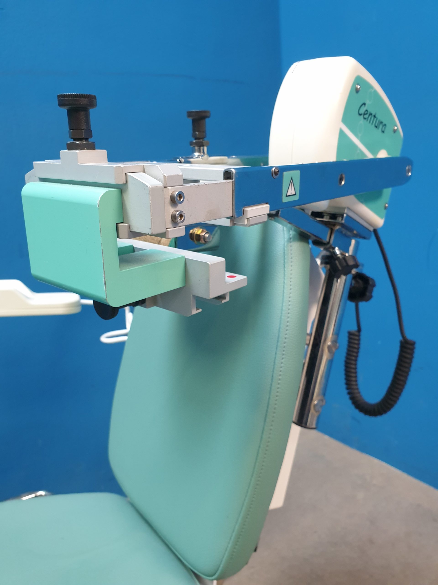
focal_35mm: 26
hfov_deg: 53.1
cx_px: 219
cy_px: 292
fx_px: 439
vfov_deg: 67.3
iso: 320
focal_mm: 4.3
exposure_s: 1/33
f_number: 2.4
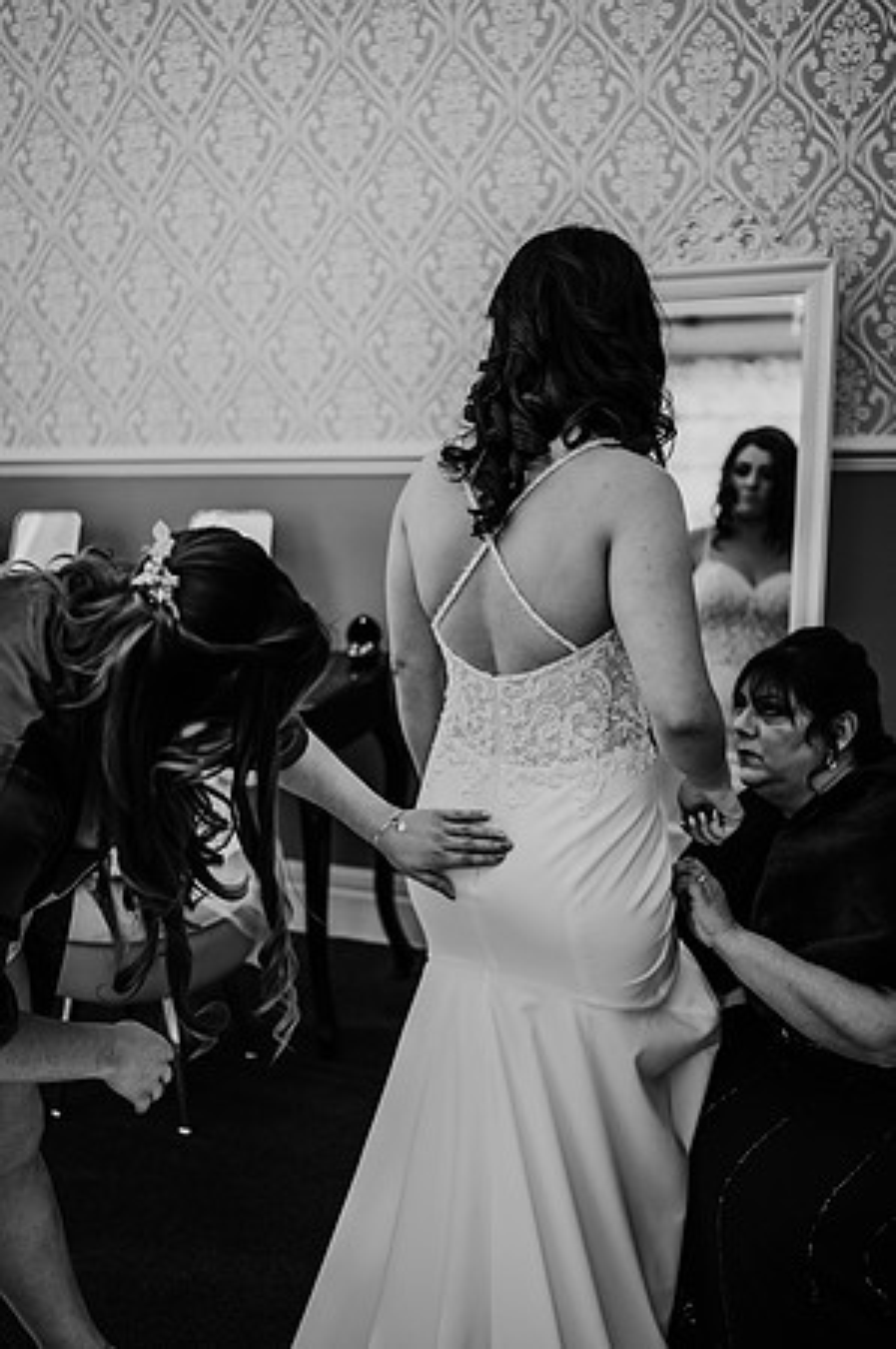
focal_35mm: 35
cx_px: 448
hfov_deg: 37.8
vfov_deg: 54.5
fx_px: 1310
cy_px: 674
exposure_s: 1/160
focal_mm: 35
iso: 800
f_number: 1.8
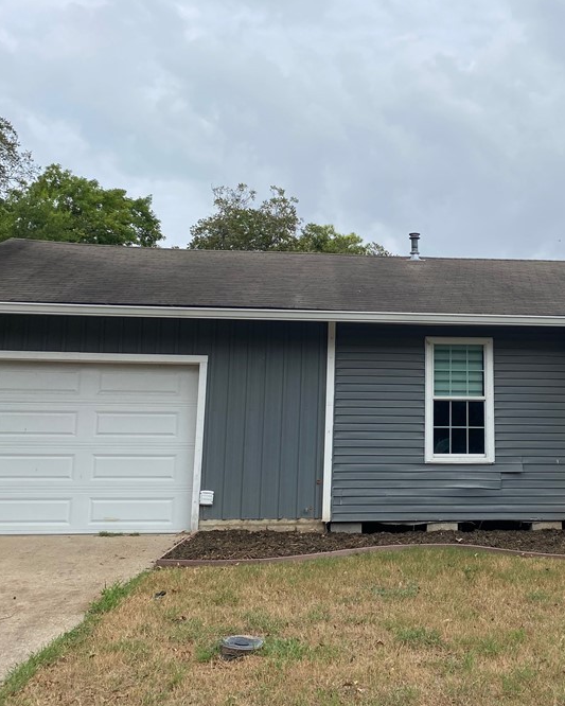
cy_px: 318
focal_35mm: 39
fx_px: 815
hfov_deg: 37.1
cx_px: 436
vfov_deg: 46.8
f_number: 1.8
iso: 32
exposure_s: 1/2890
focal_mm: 4.25
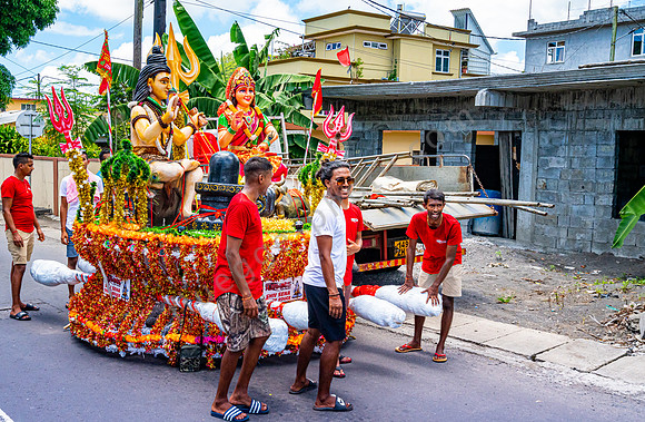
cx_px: 279
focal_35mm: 40
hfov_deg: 48.6
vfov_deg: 33.0
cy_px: 214
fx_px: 712
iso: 2000
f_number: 8
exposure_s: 1/1600
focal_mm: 35
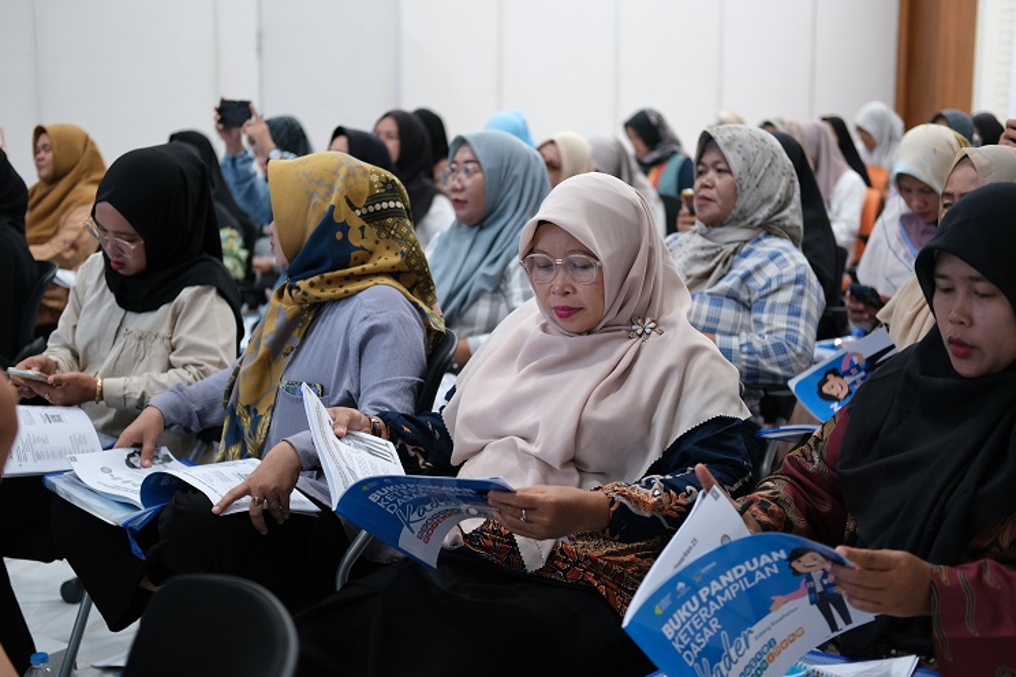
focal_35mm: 57
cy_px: 356
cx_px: 513
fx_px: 1609
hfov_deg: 35.1
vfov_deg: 23.8
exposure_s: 1/125
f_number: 2
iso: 1000
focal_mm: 35
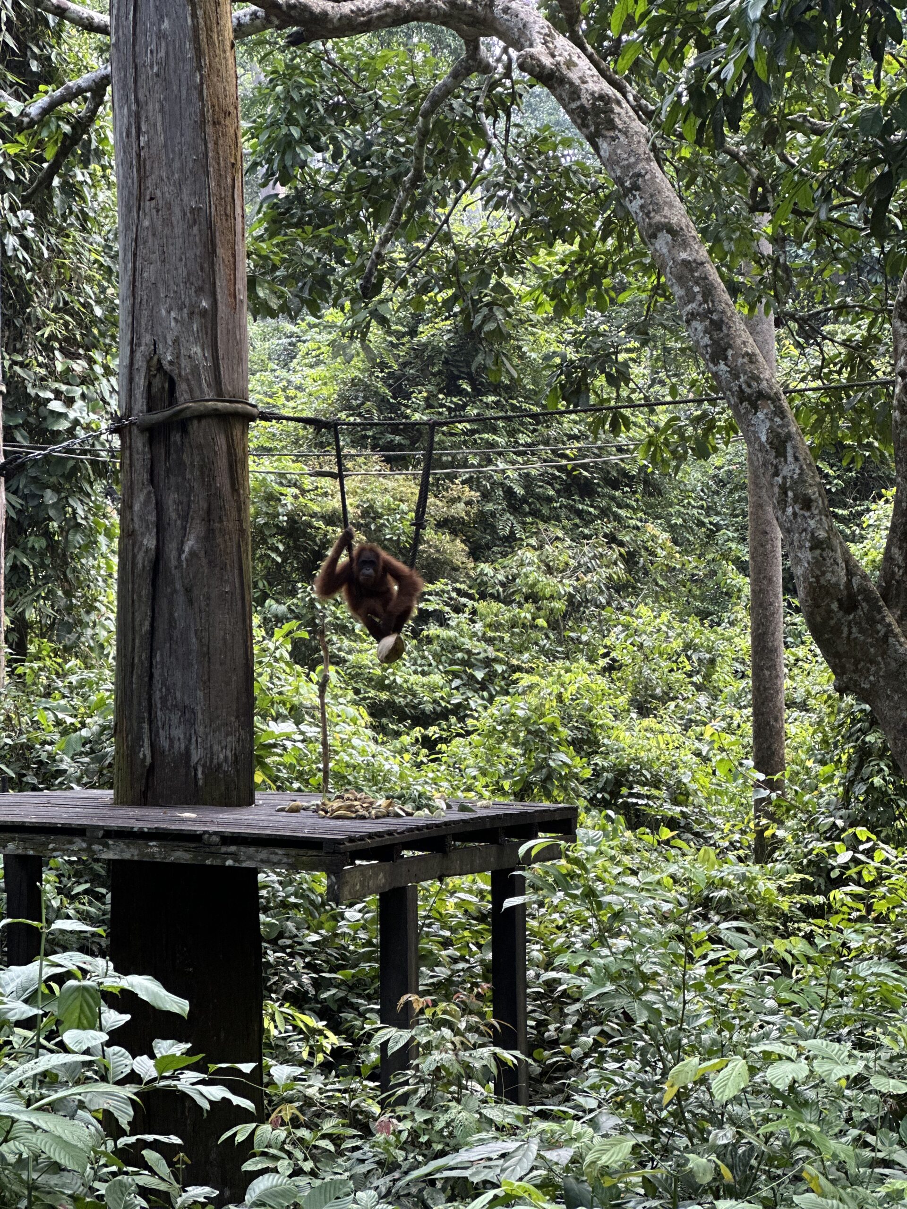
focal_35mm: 77
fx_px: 2690
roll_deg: +0.2
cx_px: 454
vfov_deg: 25.3
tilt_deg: +3.6
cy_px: 604
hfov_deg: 19.1
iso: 200
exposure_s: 1/121
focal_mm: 9
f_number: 2.8
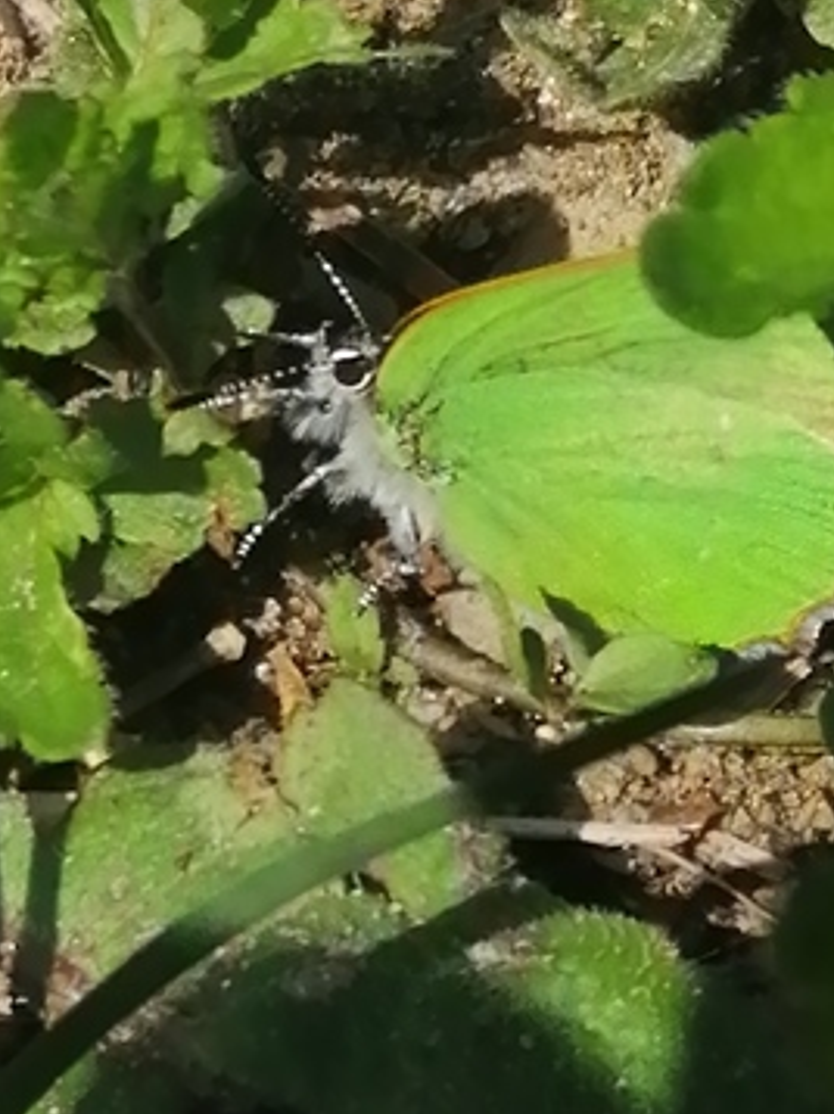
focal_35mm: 186
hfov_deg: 8.0
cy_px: 345
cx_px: 610
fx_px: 5982
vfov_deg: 10.6
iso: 50
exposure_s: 1/2169
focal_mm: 3.6
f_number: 1.8
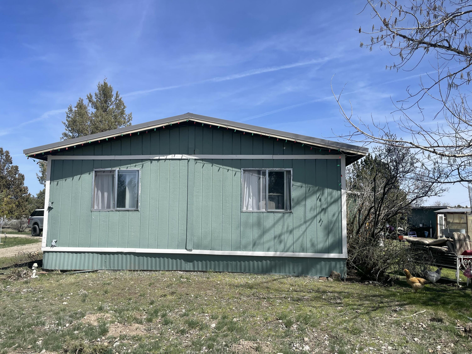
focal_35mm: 26
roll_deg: -0.7
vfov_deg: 53.1
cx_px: 236
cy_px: 177
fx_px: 355
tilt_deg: +5.4
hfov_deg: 67.3
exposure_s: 1/3300
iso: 32
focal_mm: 4.2
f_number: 1.6
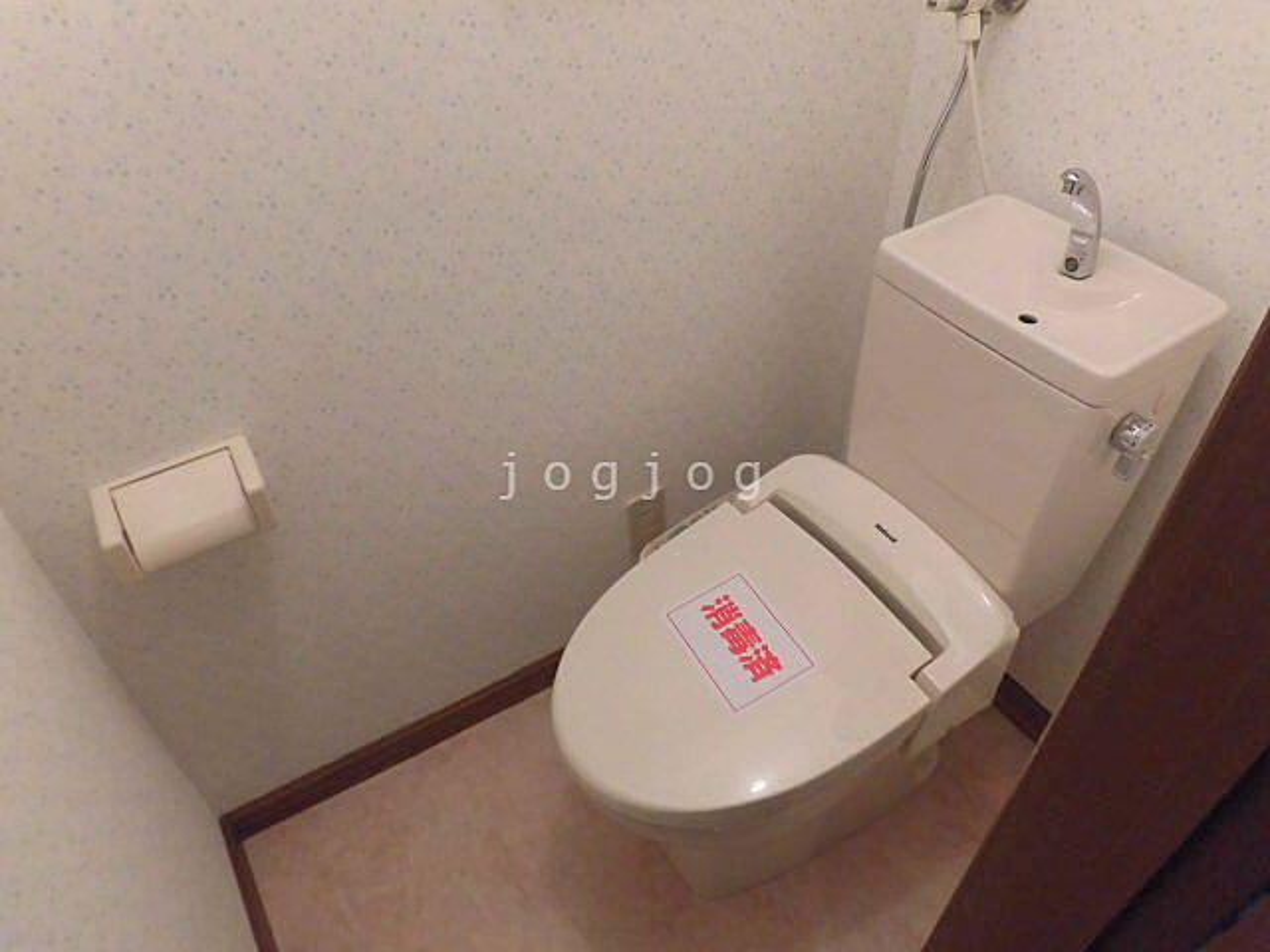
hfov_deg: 71.6
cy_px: 476
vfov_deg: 56.8
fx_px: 881
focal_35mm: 24
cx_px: 635
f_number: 3.1
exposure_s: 1/30
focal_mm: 4.3
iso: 320
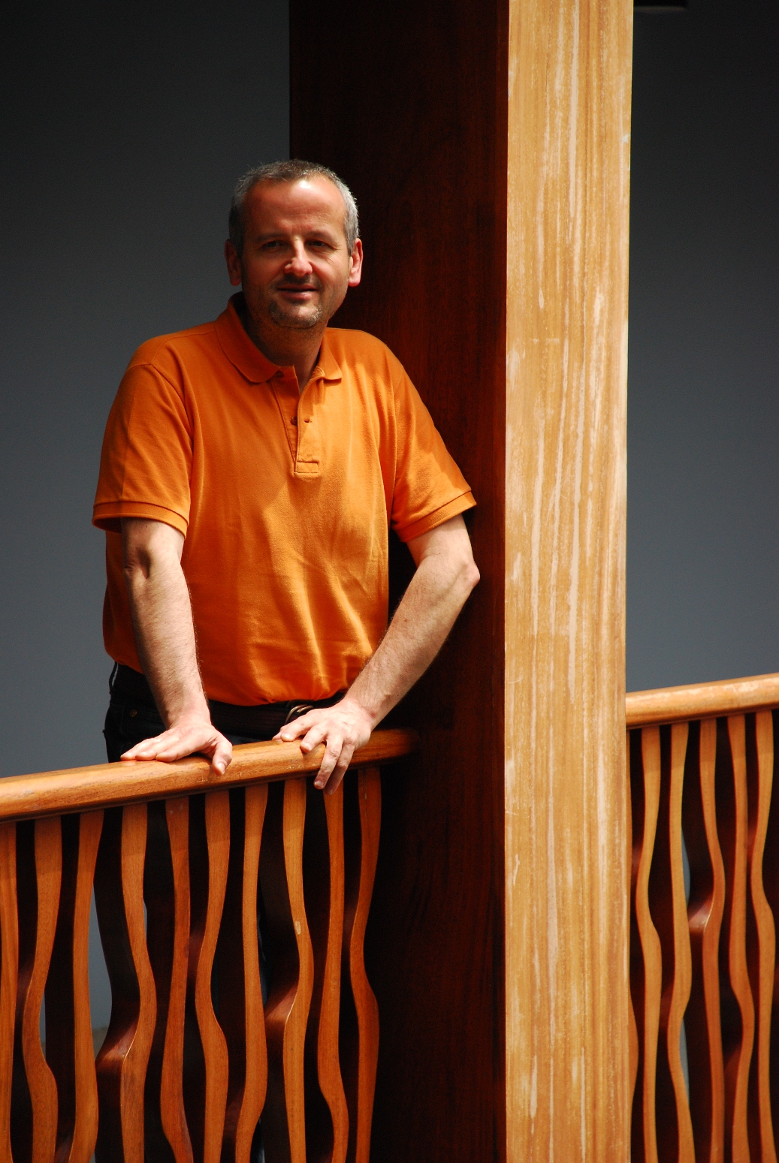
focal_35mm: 202
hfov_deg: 6.8
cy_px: 582
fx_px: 6553
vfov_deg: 10.1
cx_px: 390
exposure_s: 1/500
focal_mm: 135
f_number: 6.3
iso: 400
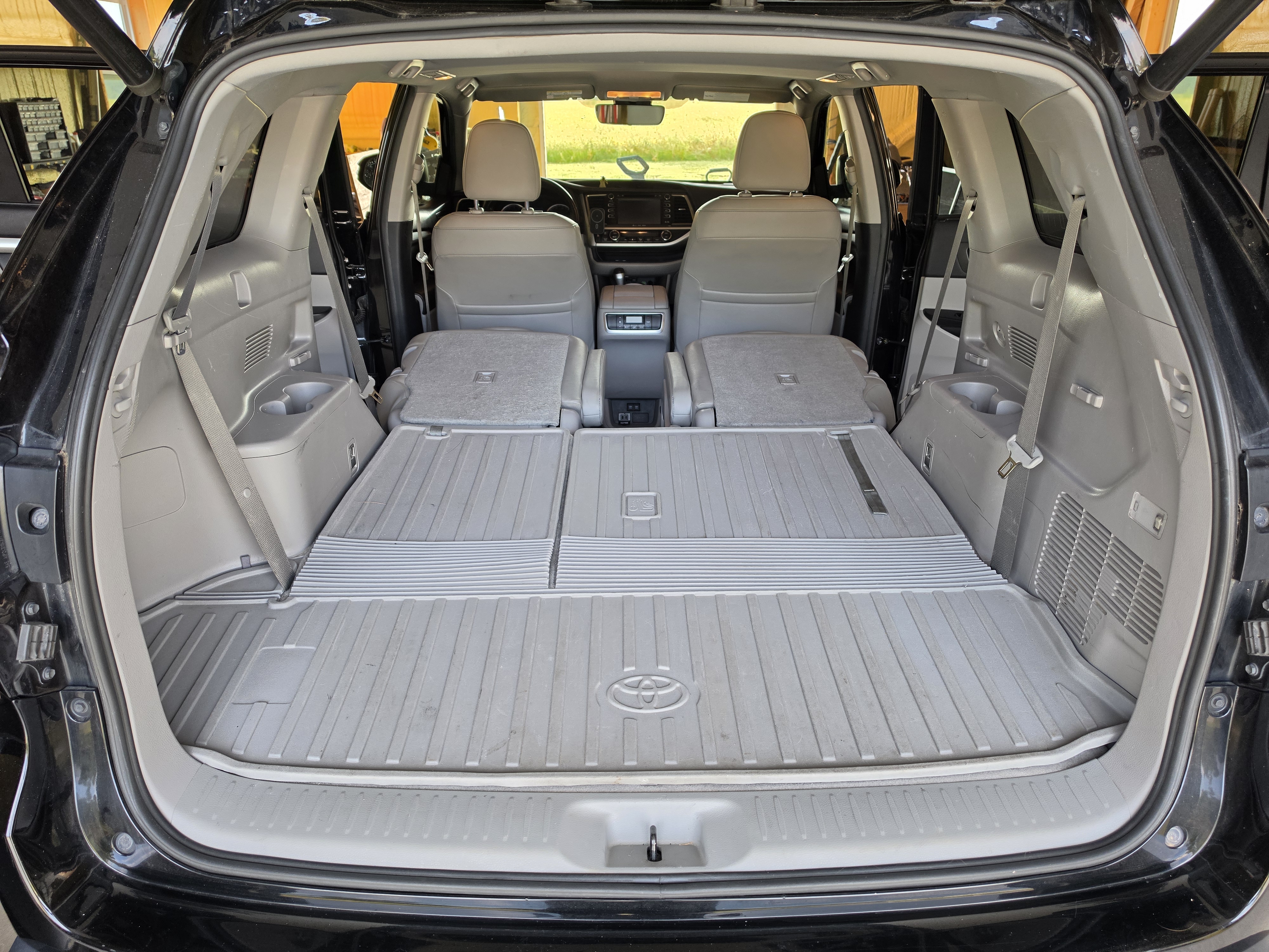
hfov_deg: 73.9
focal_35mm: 23
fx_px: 843
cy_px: 476
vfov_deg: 58.9
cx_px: 634
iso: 100
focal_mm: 6.5
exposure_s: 1/120
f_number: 1.4
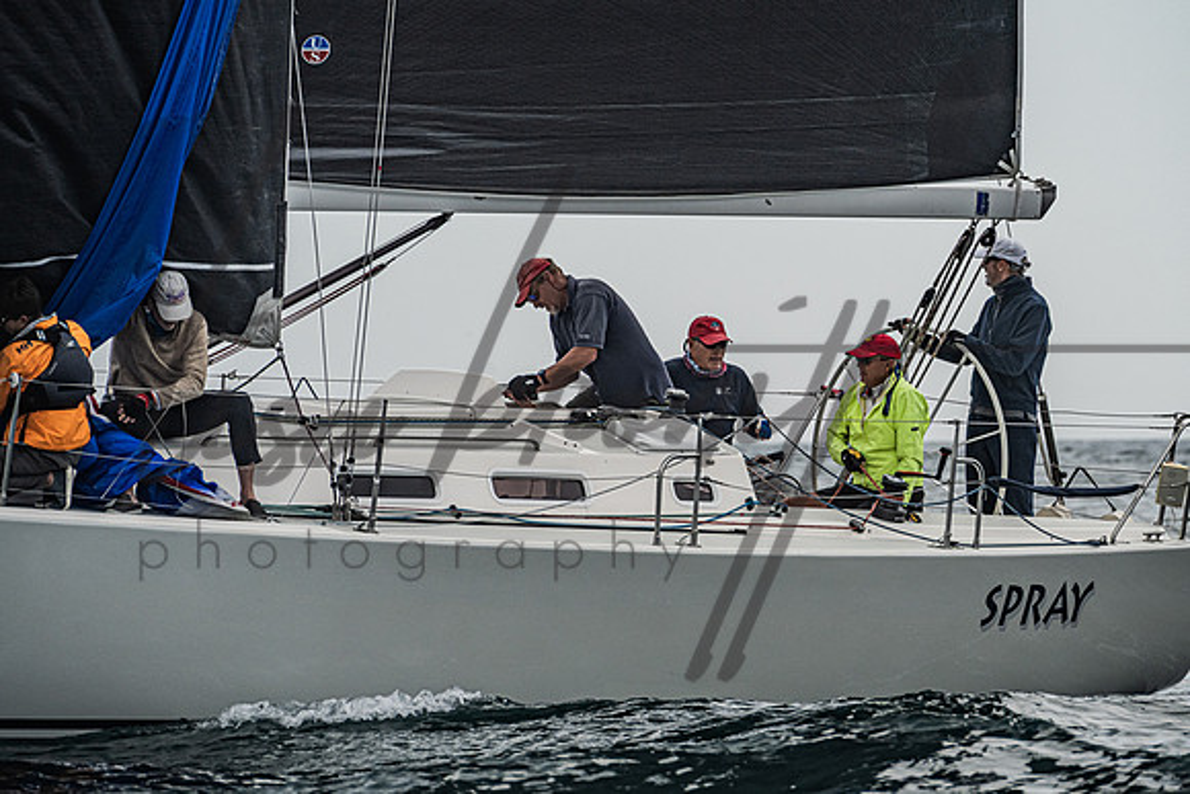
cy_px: 322
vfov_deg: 3.4
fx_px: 13352
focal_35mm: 404
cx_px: 781
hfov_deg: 5.1
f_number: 8
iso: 400
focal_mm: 300
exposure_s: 1/3200
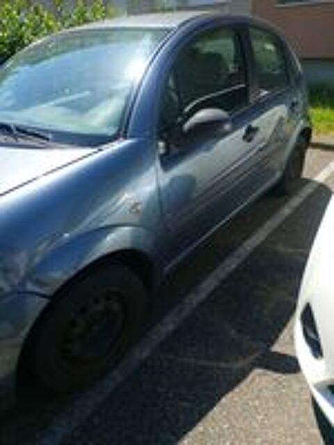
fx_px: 322
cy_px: 222
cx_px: 167
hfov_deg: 54.9
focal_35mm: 25
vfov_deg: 69.4
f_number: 2
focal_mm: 4.58
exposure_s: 1/977
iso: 50
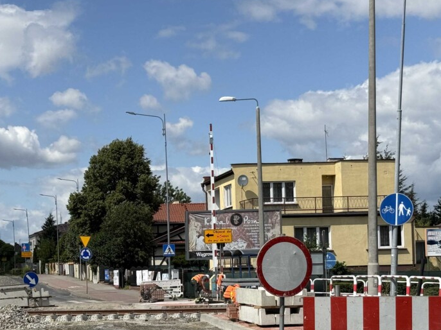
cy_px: 256
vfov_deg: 17.4
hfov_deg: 23.1
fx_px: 1070
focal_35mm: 84
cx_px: 113
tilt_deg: +0.8
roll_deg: +1.5
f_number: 1.78
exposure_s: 1/6536
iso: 64
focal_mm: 6.76
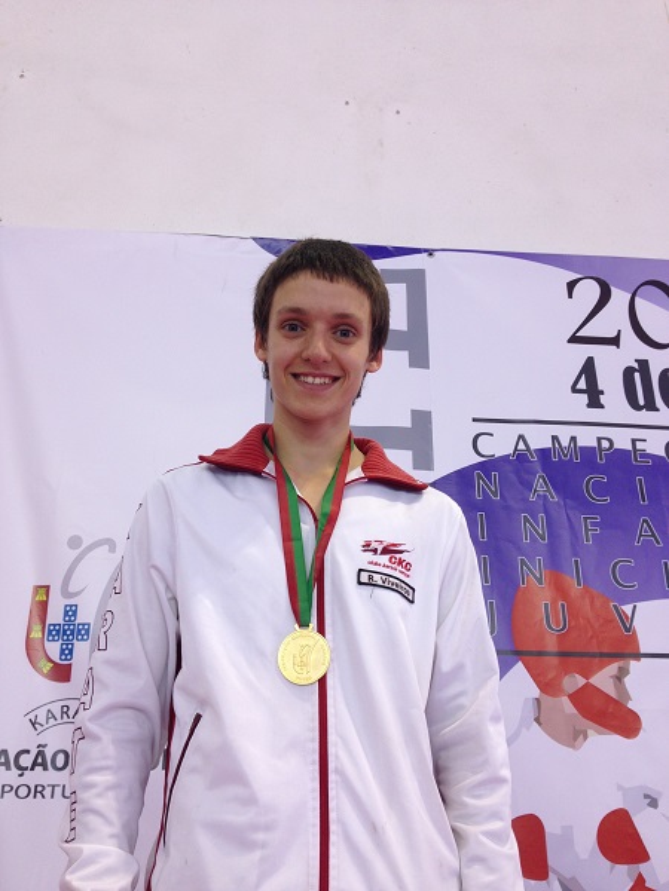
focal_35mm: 33
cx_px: 334
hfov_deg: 42.9
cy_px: 446
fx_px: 850
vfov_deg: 55.4
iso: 50
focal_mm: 4.13
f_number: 2.4
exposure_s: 1/20
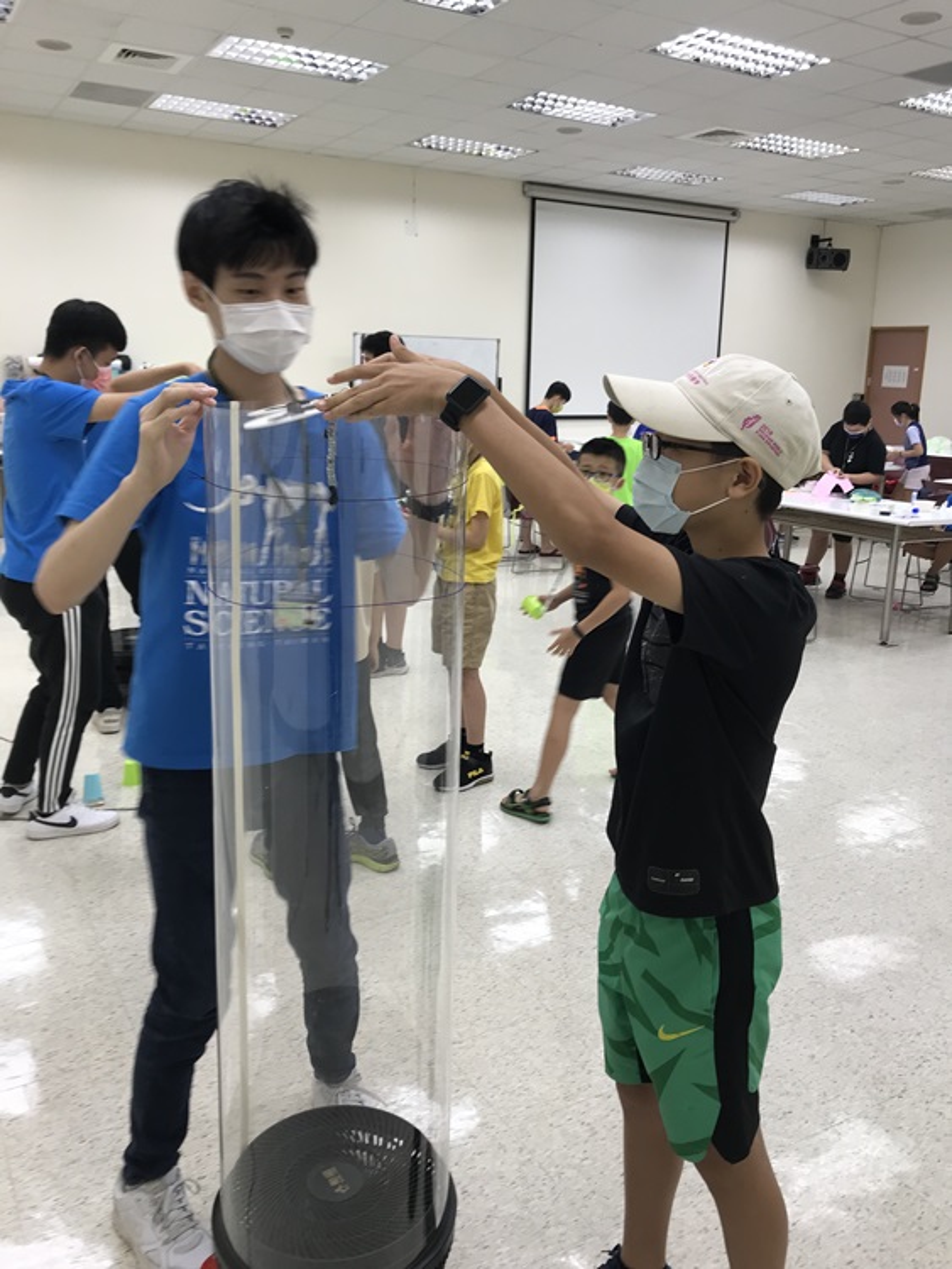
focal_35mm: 28
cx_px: 476
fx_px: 1026
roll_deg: +1.1
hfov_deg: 49.8
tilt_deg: -11.0
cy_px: 634
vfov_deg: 63.4
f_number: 1.8
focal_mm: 3.99
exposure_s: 1/60
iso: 25
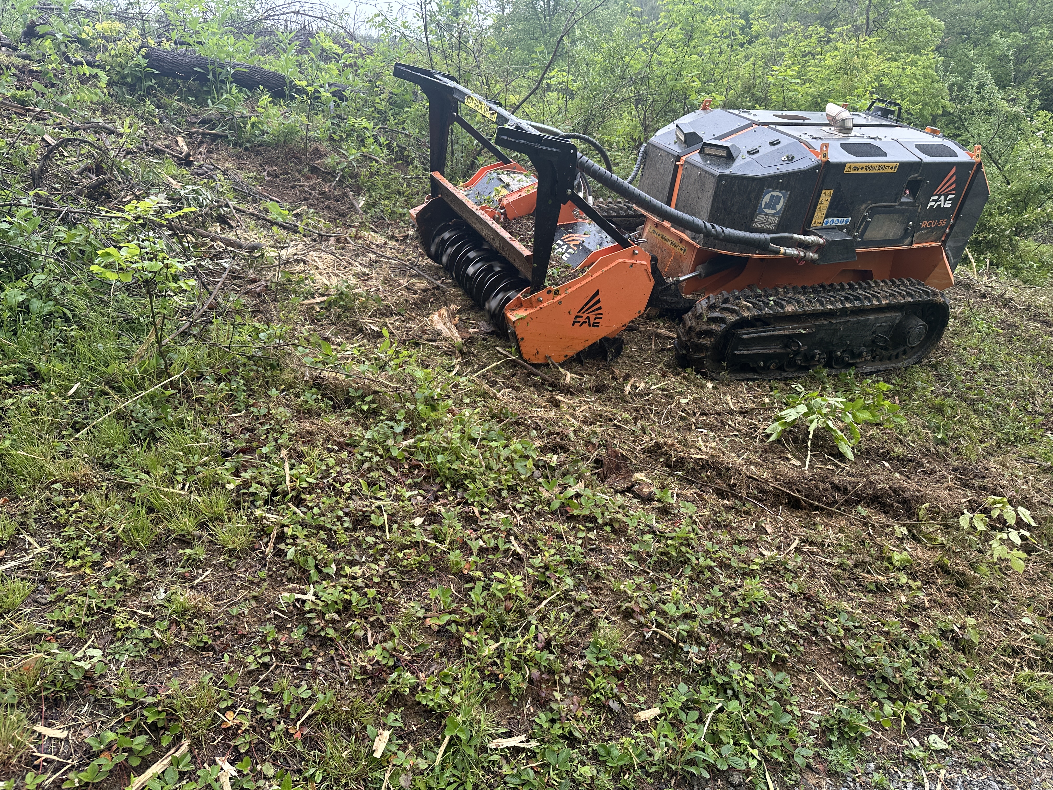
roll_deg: +0.7
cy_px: 395
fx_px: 730
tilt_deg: -20.0
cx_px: 526
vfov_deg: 56.8
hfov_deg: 71.6
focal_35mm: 24
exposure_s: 1/356
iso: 80
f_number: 1.78
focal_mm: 6.86
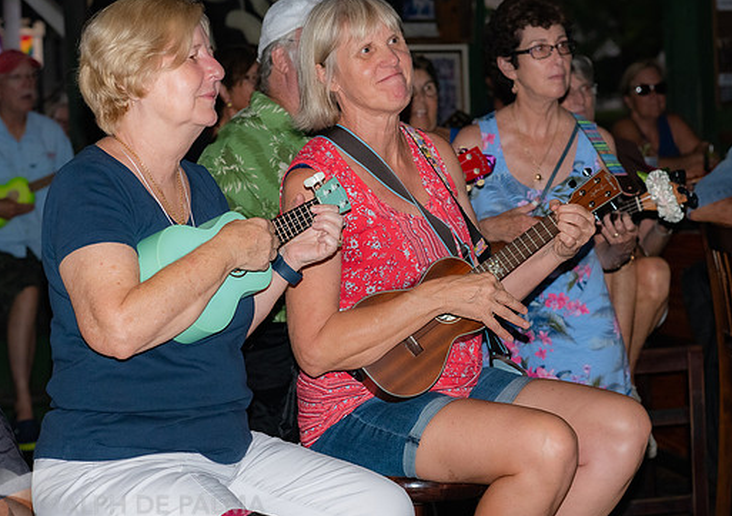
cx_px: 413
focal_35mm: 106
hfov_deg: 18.9
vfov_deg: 13.4
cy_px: 246
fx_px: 2195
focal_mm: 85
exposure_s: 1/200
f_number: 5.6
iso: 2500
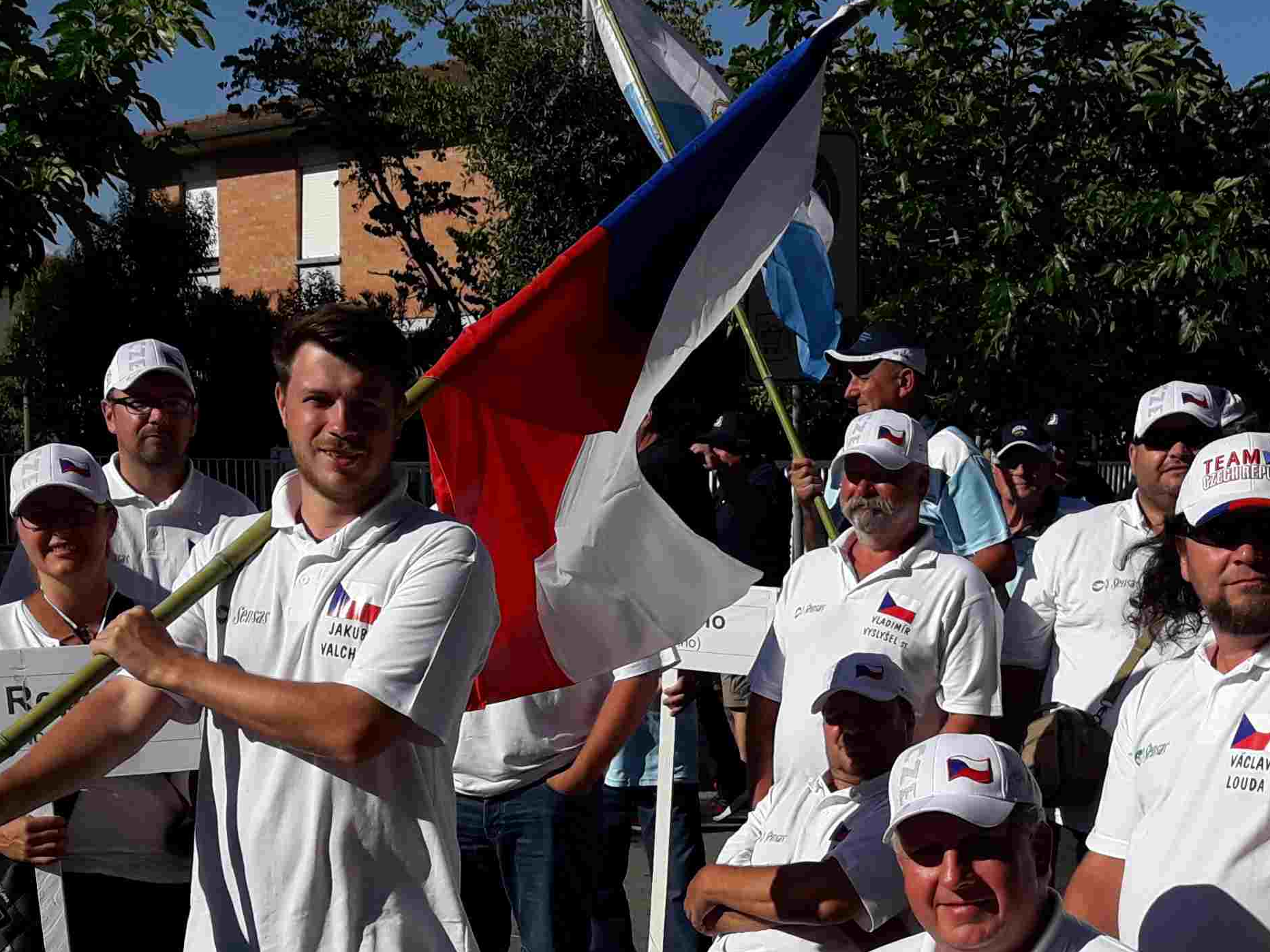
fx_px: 2275
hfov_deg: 31.2
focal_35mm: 62
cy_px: 929
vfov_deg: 22.8
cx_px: 641
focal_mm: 3.7
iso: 40
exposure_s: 1/3704
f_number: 1.9
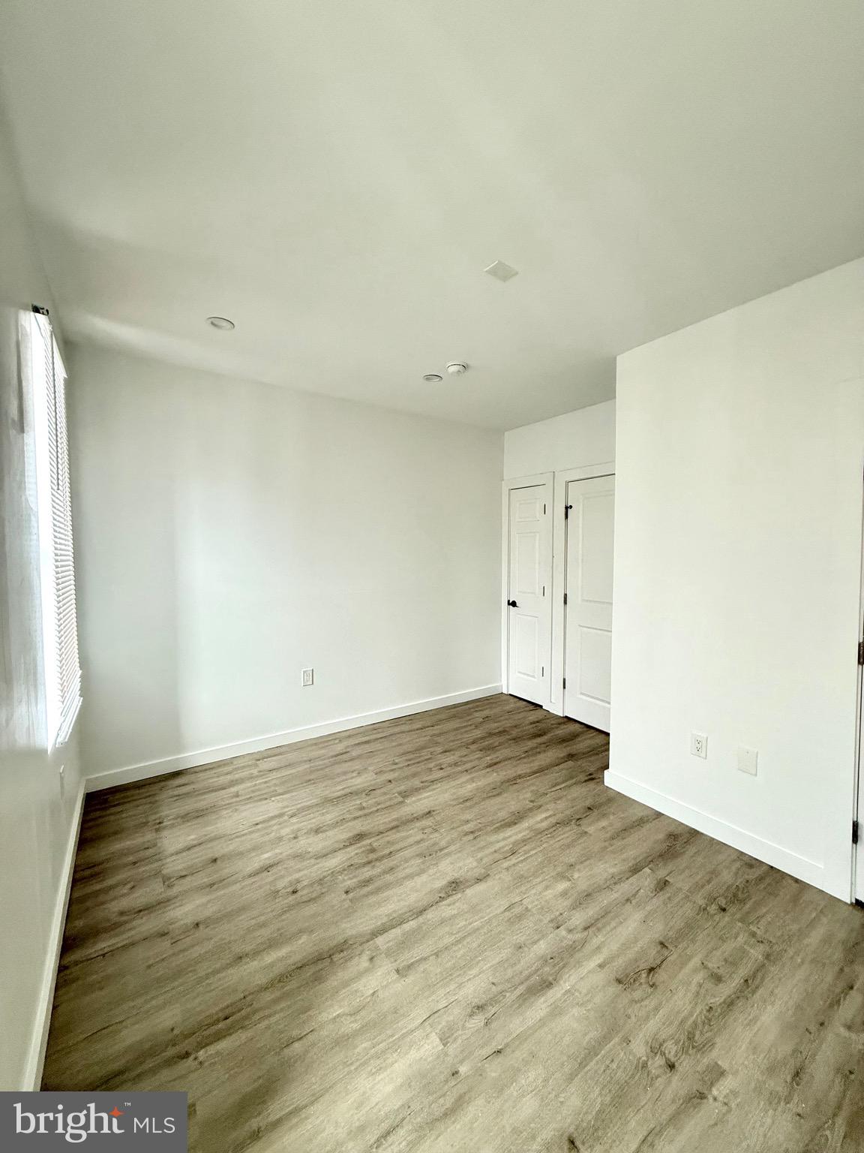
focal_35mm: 14
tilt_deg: -2.9
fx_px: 466
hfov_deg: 85.7
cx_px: 432
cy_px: 576
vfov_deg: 102.1
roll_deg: +0.5
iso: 320
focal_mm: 2.22
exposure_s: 1/99
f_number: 2.2
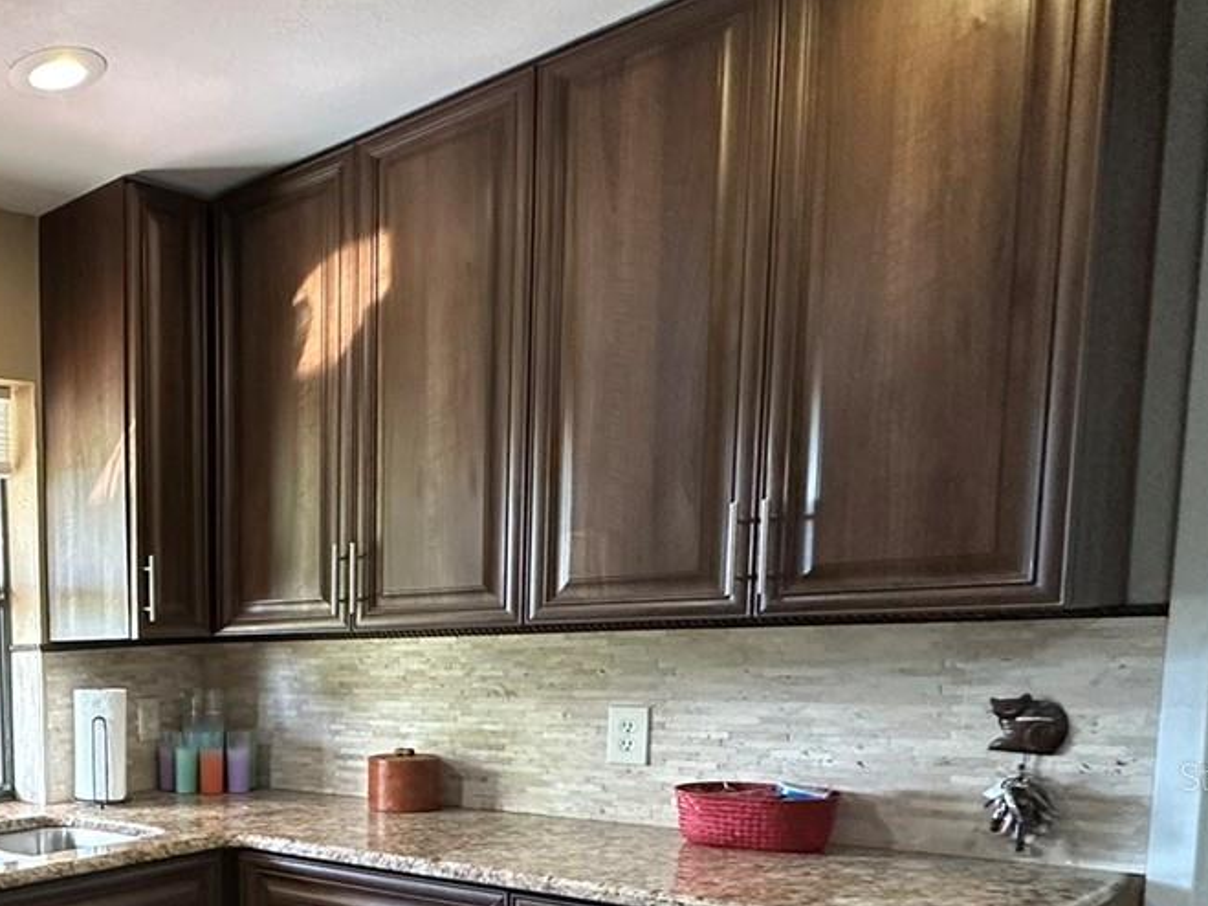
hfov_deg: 42.6
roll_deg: +2.2
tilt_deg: -5.1
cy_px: 776
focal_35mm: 34
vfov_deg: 39.4
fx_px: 1186
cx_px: -114
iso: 400
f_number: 2.2
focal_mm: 2.22
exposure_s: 1/60
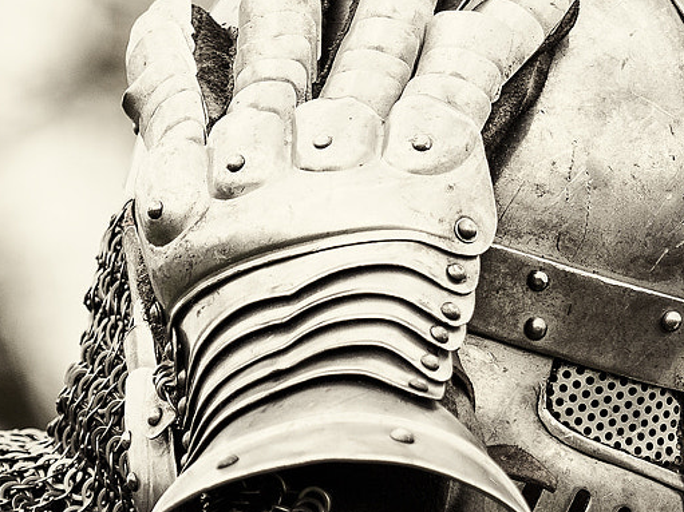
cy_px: 638
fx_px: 18570
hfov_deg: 2.1
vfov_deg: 1.6
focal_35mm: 940
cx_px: 796
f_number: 2.8
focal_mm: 150
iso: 200
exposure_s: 1/640
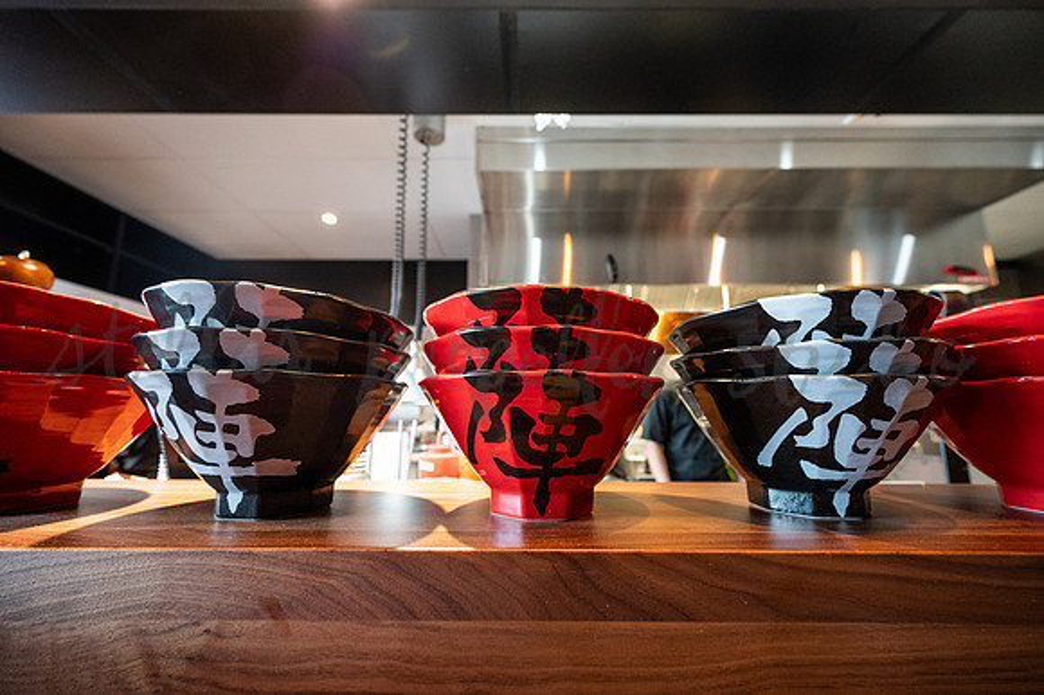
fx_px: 406
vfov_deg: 81.1
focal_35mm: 14
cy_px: 348
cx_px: 522
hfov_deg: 104.3
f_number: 4
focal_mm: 14
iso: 2500
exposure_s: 1/100
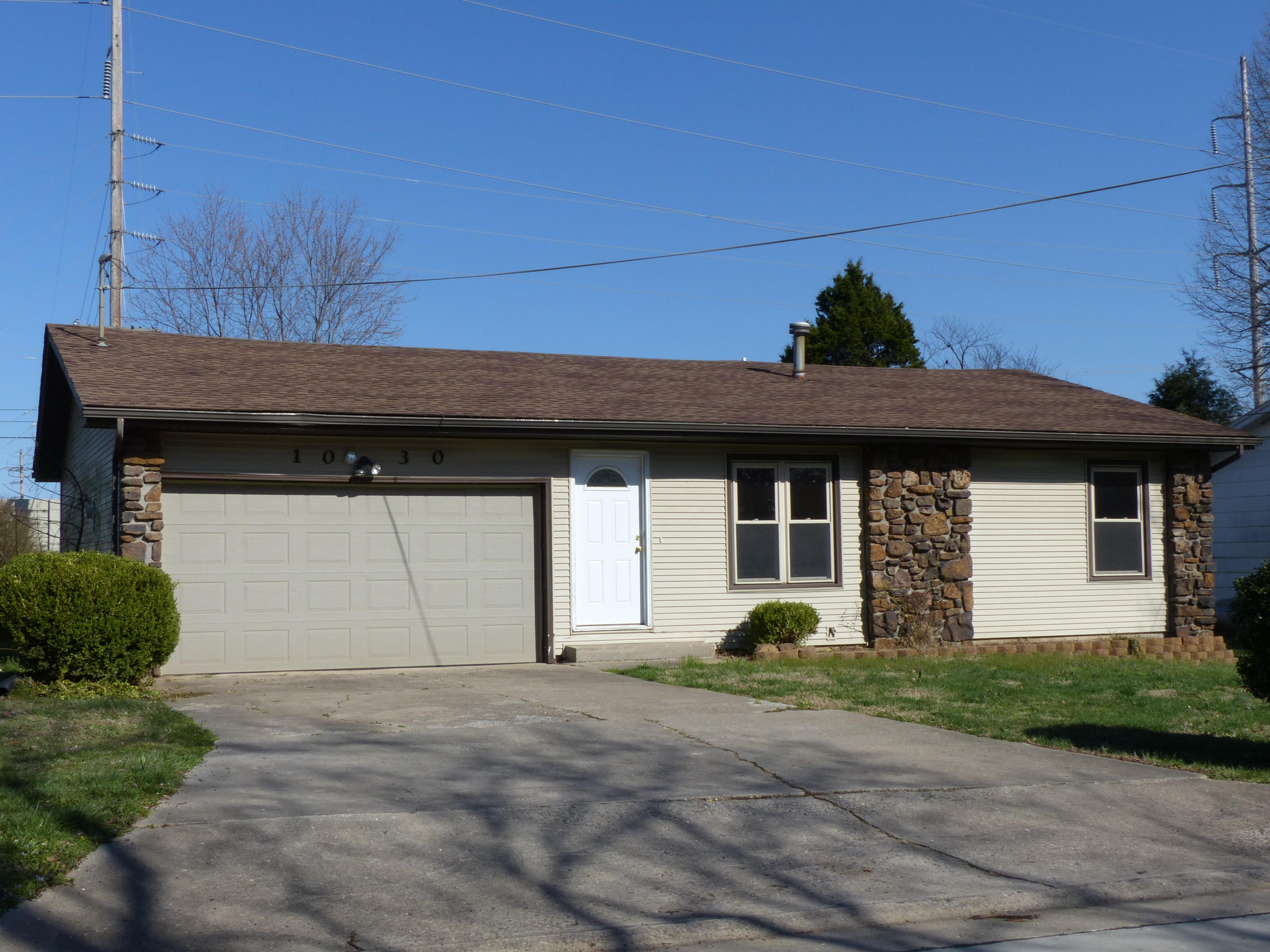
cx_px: 635
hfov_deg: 44.8
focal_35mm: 42
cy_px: 476
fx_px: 1541
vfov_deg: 34.3
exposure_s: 1/400
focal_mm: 7.6
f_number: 7.1
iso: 100
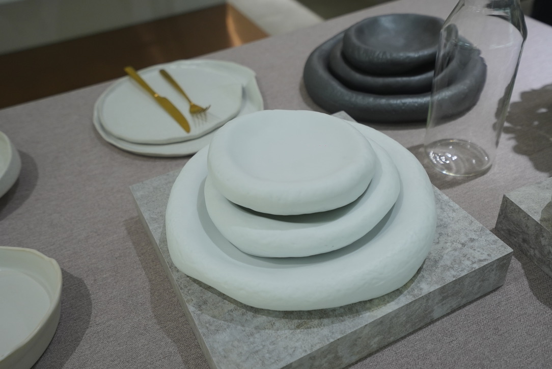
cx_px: 276
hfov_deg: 54.4
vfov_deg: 37.9
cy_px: 184
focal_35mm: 35
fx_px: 537
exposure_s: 1/125
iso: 2000
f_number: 4
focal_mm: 35
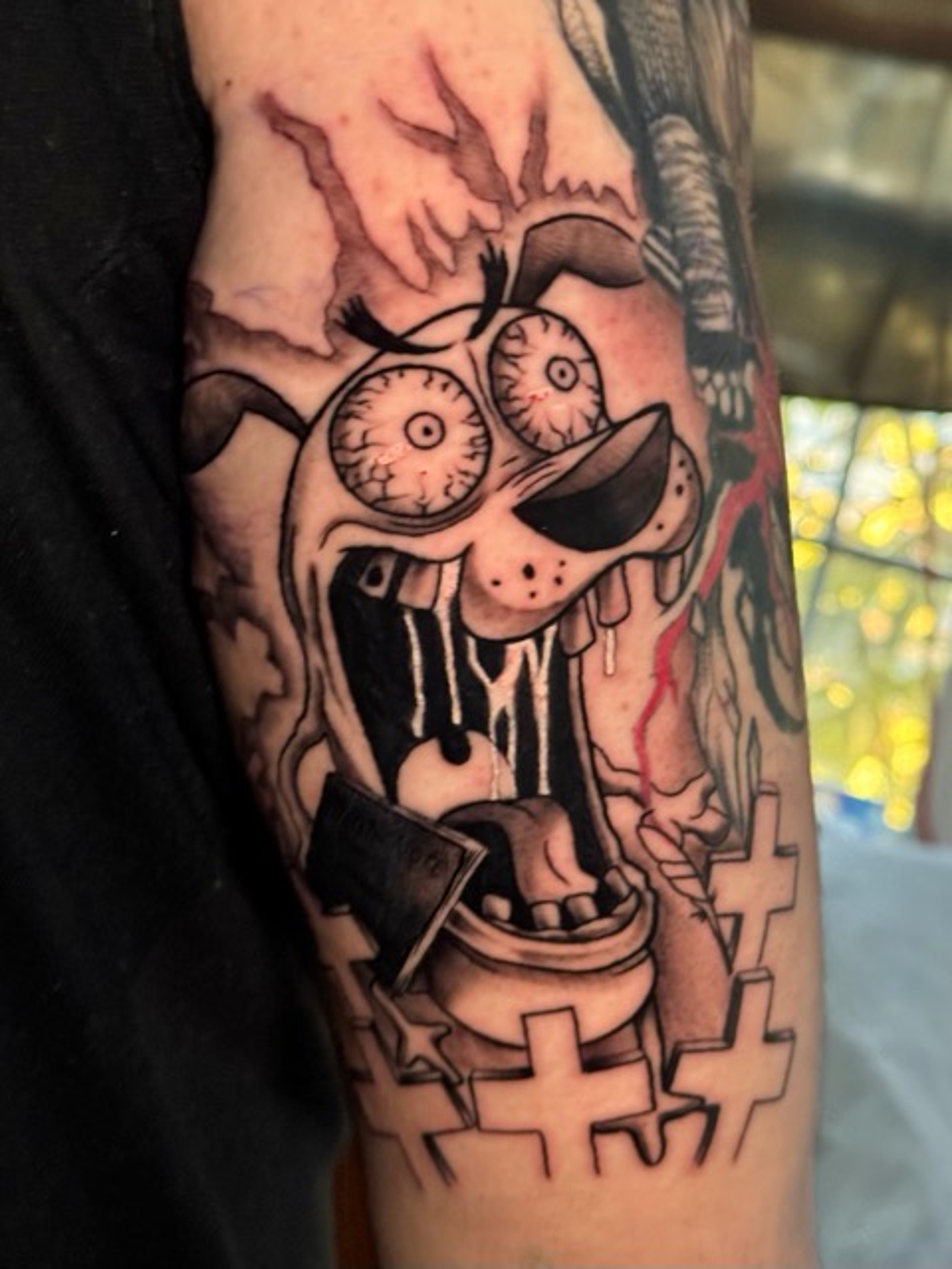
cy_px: 634
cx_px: 476
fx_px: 1760
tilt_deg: -16.9
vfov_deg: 39.7
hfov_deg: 30.3
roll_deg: -16.0
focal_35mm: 48
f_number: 1.78
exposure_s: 1/30
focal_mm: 6.76
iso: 640
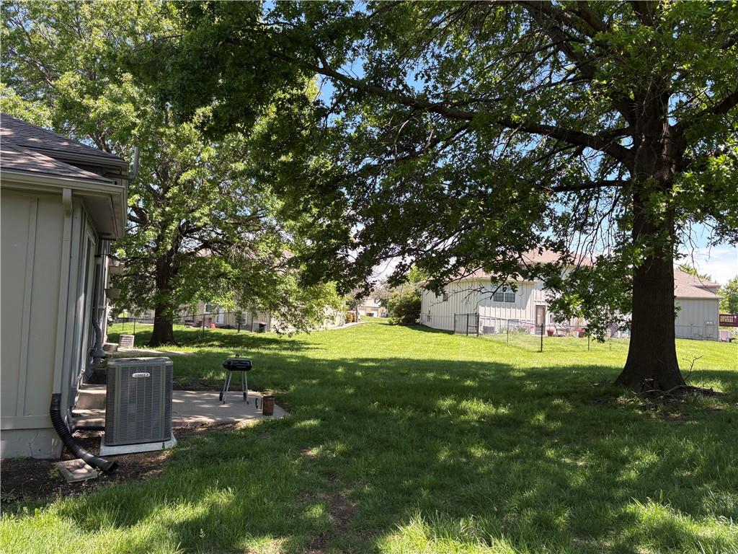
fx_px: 554
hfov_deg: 67.3
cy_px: 277
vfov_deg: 53.1
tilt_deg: +4.4
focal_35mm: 26
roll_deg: -2.7
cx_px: 369
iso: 64
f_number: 1.6
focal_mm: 5.96
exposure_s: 1/773
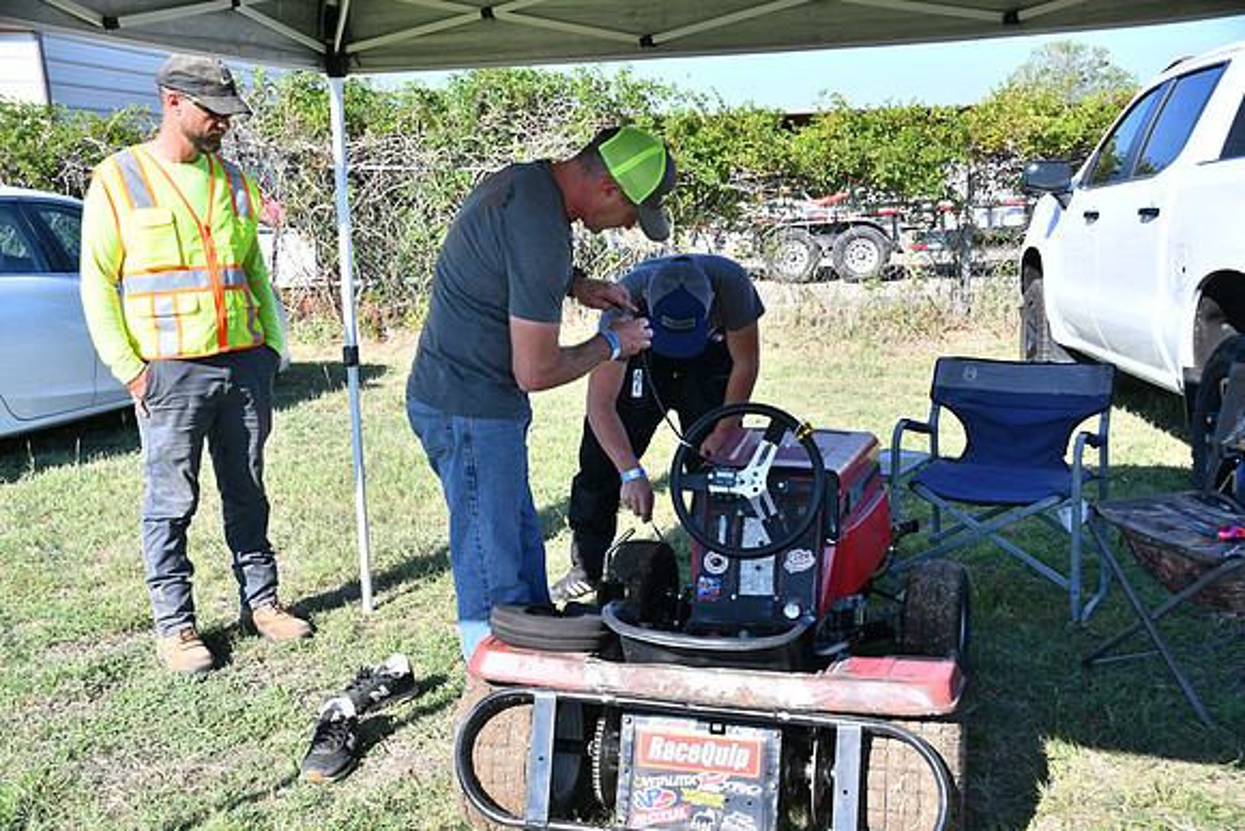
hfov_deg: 49.5
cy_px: 416
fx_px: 1349
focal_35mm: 39
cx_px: 622
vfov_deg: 34.2
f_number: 8
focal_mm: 26
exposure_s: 1/250
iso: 160
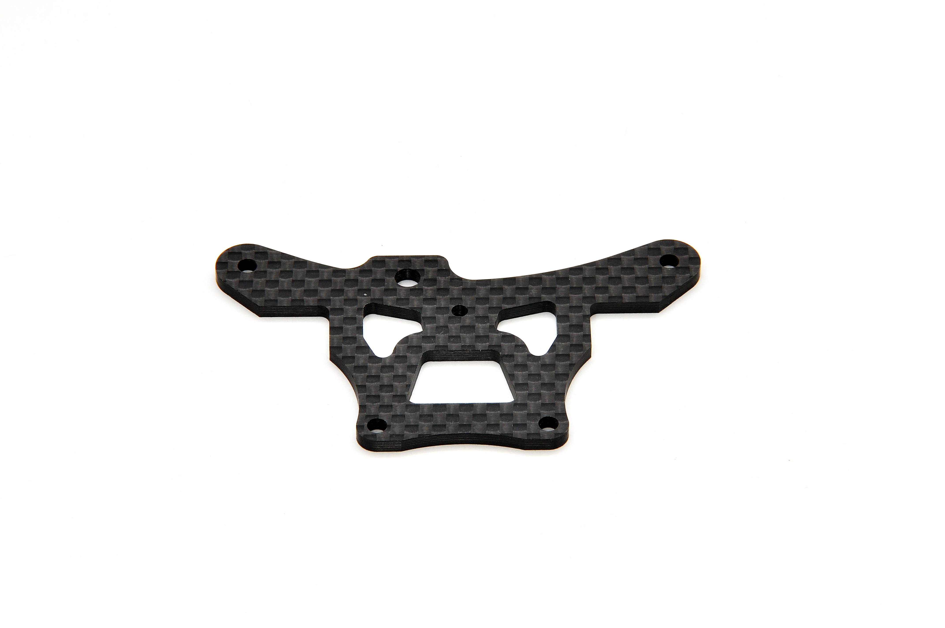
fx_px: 7865
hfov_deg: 6.9
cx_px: 472
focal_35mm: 300
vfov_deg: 4.6
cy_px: 314
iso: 400
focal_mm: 200
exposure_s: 1/60
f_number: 22
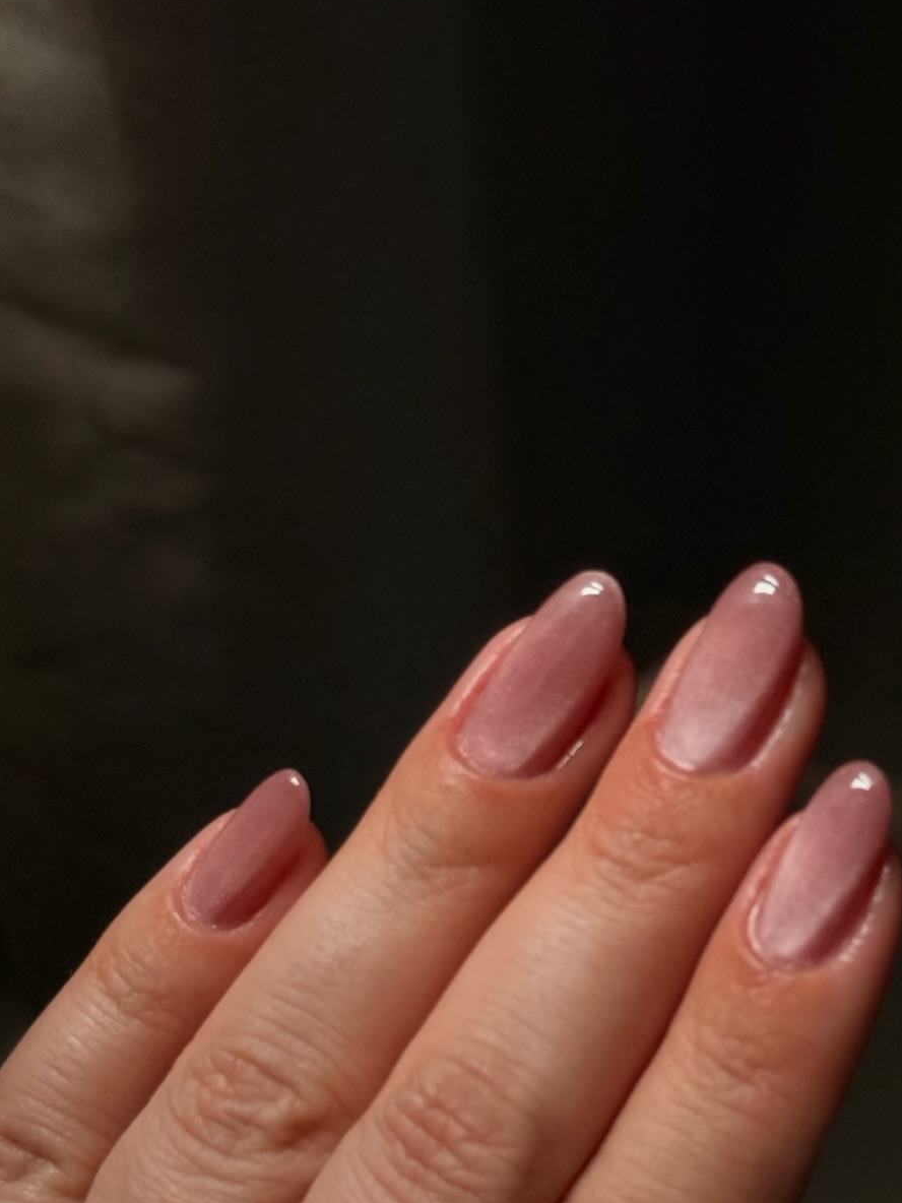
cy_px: 766
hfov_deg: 17.7
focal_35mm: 83
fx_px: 2884
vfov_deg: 23.5
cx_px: 617
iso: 100
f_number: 1.78
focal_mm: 6.76
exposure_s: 1/125
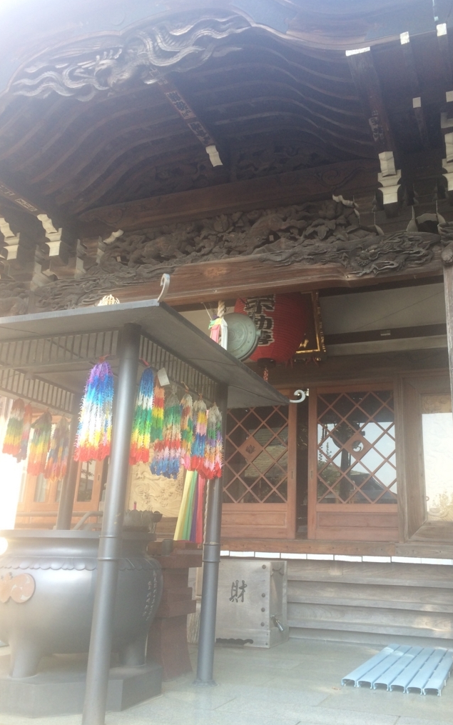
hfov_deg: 40.5
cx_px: 262
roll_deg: -1.8
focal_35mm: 31
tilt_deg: +16.5
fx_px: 612
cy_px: 362
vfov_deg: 61.2
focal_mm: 4.15
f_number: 2.2
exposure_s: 1/175
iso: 32
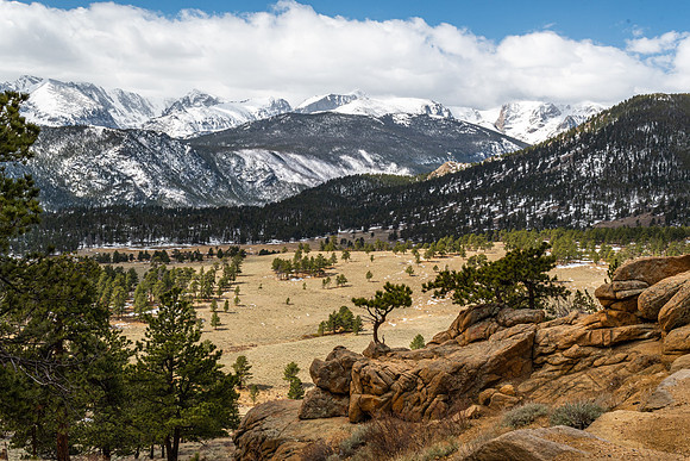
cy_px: 230
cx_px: 345
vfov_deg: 28.1
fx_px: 920
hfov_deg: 41.1
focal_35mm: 48
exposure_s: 1/160
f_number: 18
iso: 100
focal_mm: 32
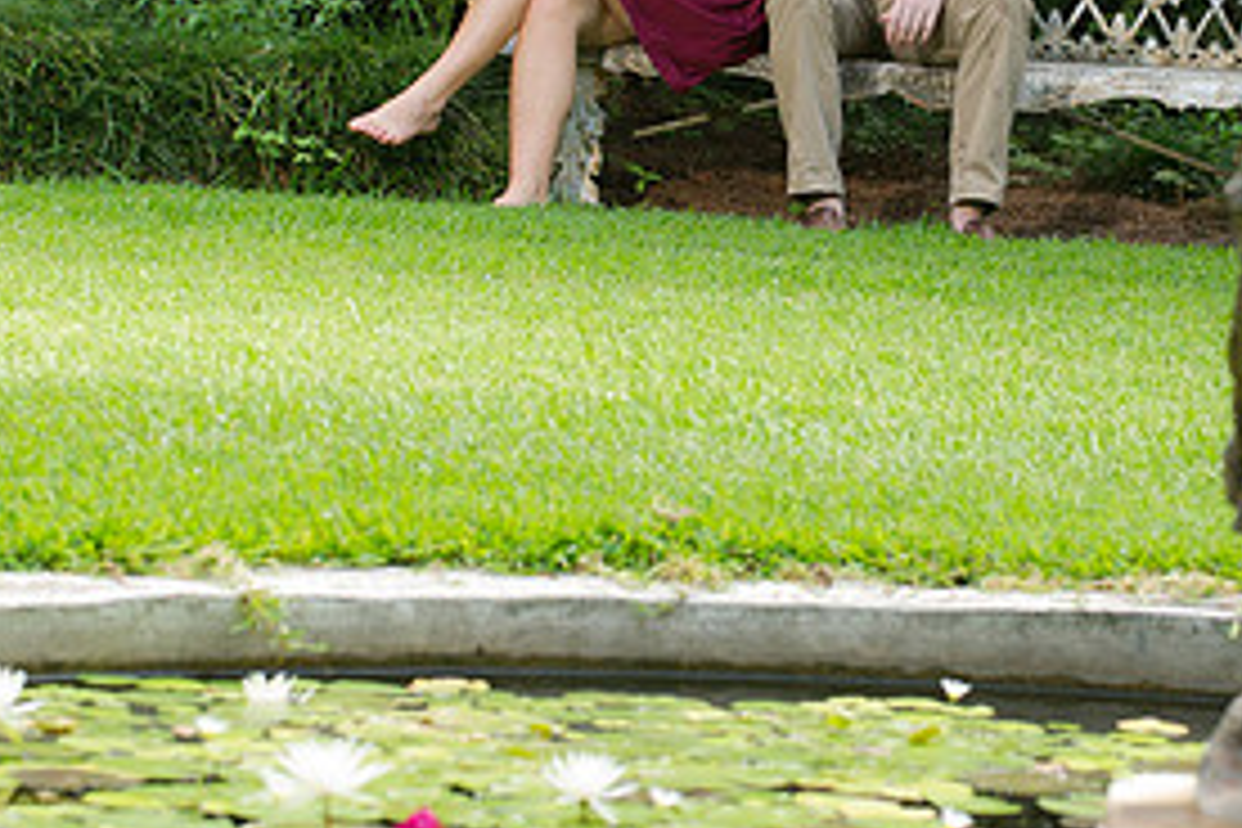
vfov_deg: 5.9
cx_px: 900
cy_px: 99
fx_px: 7969
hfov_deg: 8.9
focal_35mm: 231
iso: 320
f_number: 4
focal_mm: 110
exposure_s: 1/125
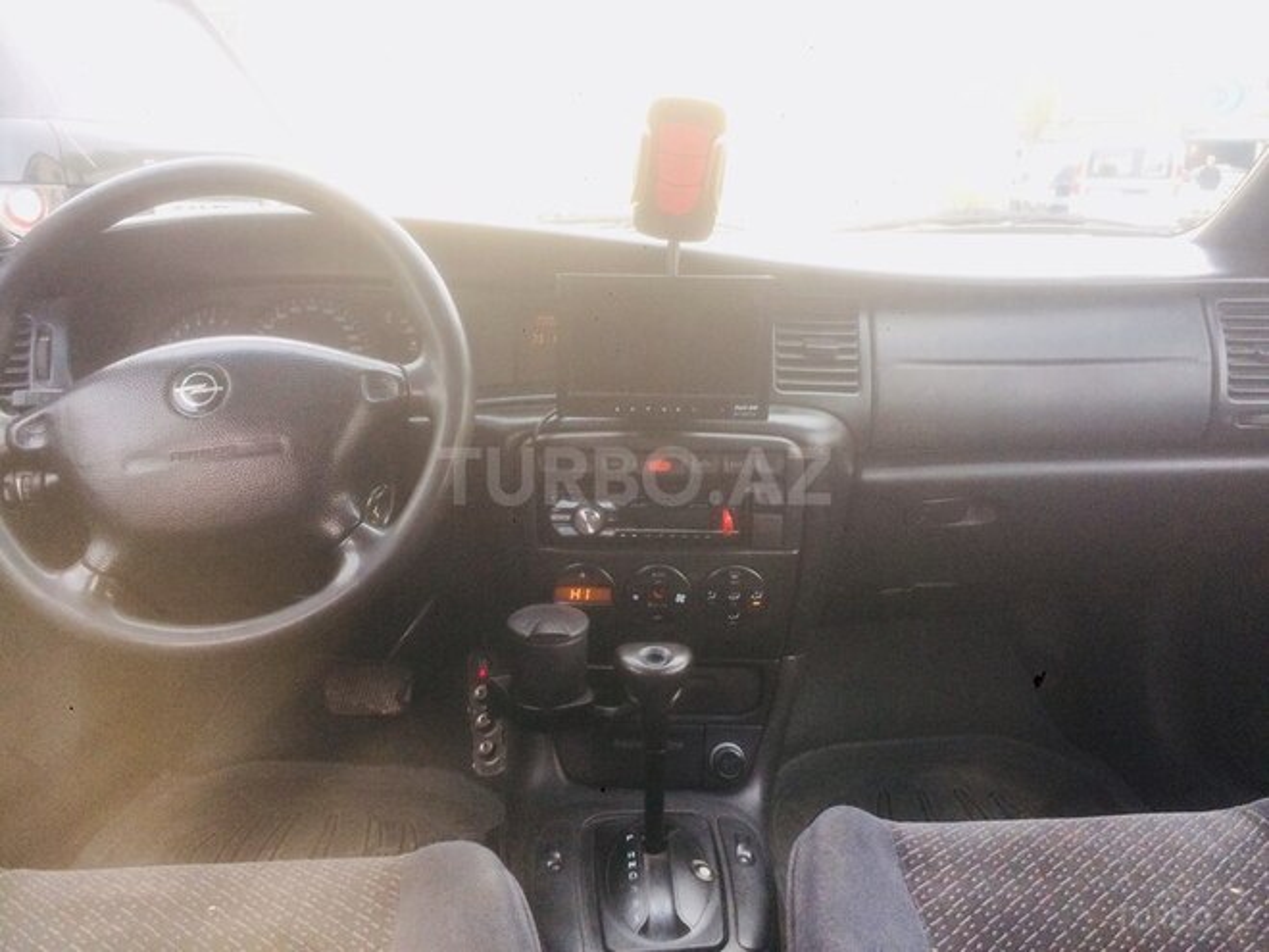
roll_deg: +0.1
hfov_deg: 61.7
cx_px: 634
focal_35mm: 29
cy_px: 476
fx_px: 1063
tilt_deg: -18.7
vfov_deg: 48.2
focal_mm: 4.15
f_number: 2.2
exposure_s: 1/33
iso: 64
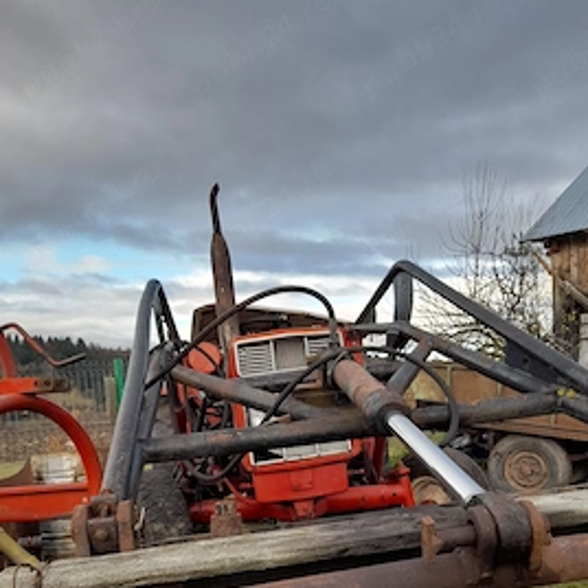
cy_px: 412
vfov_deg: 48.5
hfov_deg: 49.7
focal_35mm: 33
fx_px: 634
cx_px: 305
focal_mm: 4.6
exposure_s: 1/112
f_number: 2
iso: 20
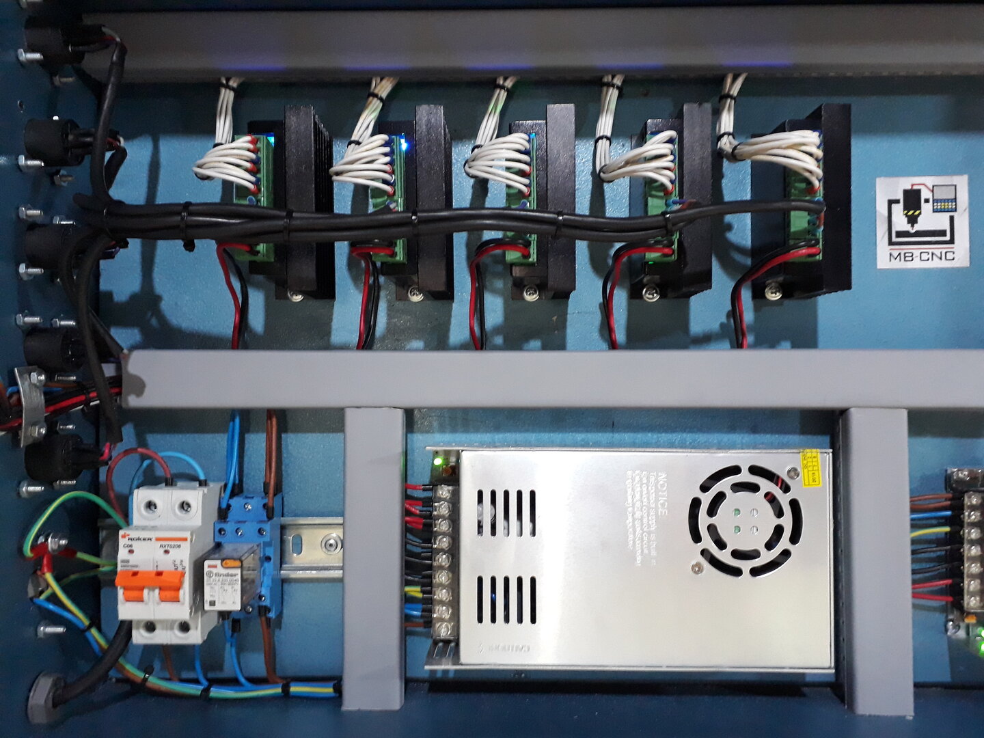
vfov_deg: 51.4
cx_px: 492
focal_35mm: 27
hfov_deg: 65.3
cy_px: 369
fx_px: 768
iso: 320
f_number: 1.9
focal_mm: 3.6
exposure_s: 1/17
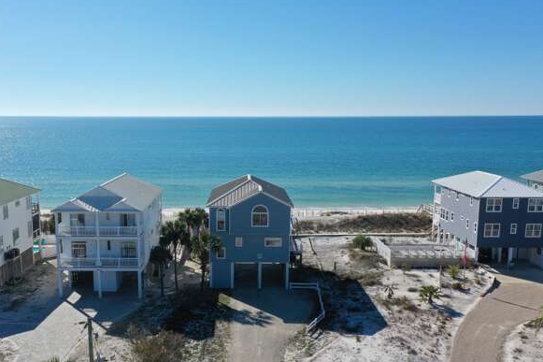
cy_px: 220
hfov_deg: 51.7
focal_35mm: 37
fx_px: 558
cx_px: 227
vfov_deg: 35.8
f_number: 6.3
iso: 100
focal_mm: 10.26
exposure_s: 1/640
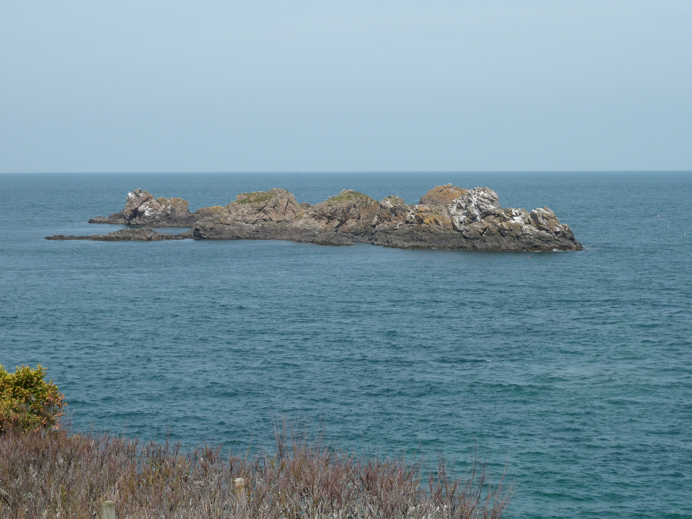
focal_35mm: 90
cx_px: 346
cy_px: 260
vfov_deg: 16.4
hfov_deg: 21.8
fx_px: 1799
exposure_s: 1/500
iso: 80
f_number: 5
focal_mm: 14.7
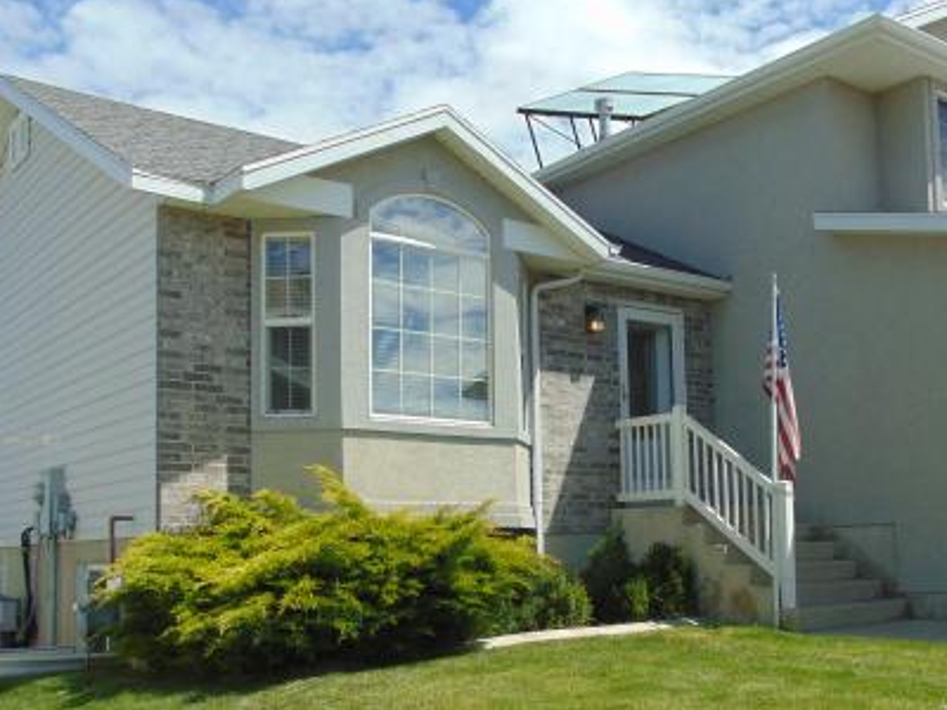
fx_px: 1094
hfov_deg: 46.1
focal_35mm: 40
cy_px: 483
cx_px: 625
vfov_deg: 35.5
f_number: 7.7
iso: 80
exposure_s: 1/200
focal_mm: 4.5
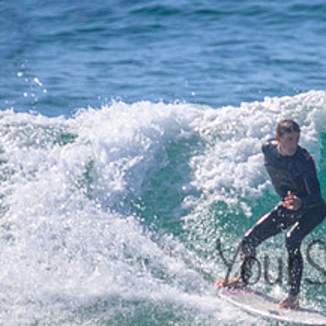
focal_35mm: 2519
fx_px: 26839
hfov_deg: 0.7
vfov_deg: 0.7
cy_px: 149
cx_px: 316
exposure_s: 1/2000
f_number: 11
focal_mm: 800
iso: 1000
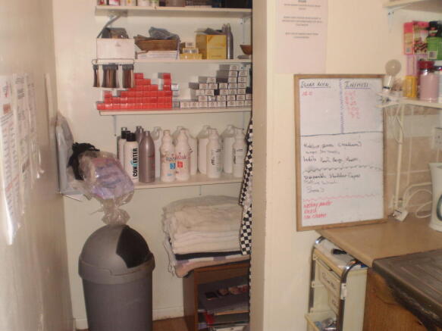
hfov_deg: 51.4
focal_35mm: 36
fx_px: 460
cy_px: 166
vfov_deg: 39.6
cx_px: 221
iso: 125
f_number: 3.1
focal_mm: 6.3
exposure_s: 1/30
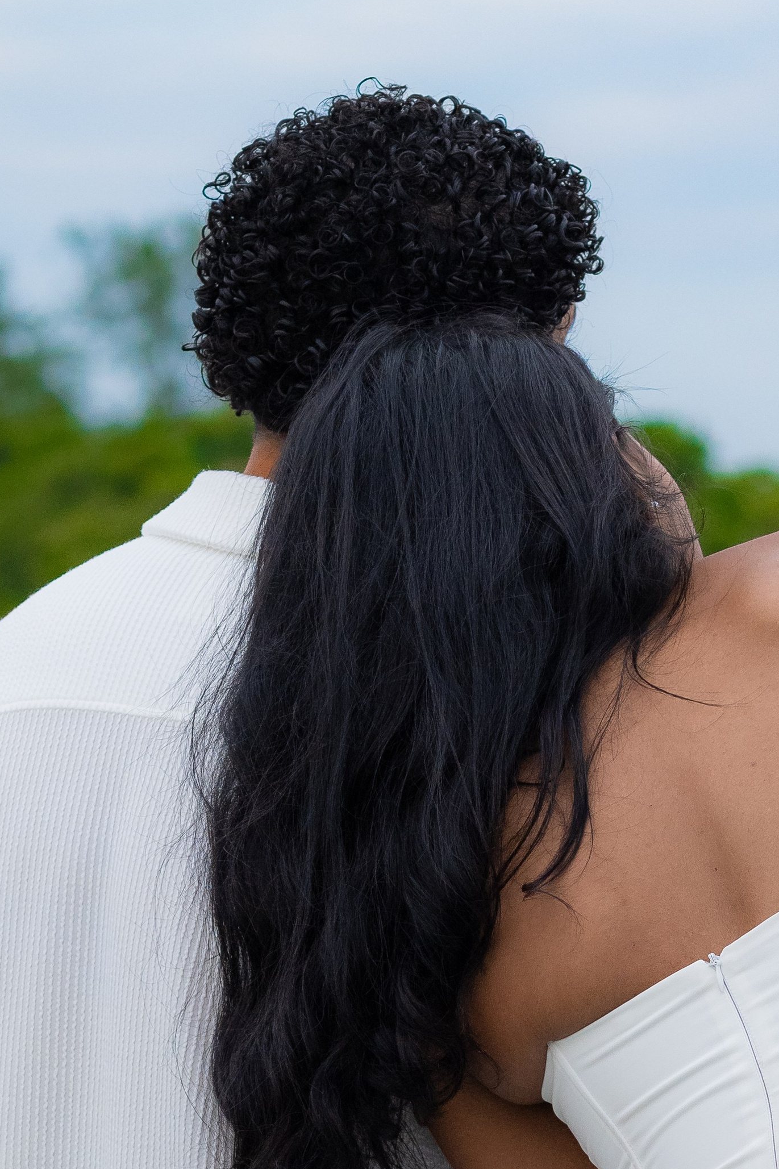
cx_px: 323
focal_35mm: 238
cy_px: 768
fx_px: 7726
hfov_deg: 5.8
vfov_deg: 8.6
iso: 1250
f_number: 5.6
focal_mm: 85
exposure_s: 1/160
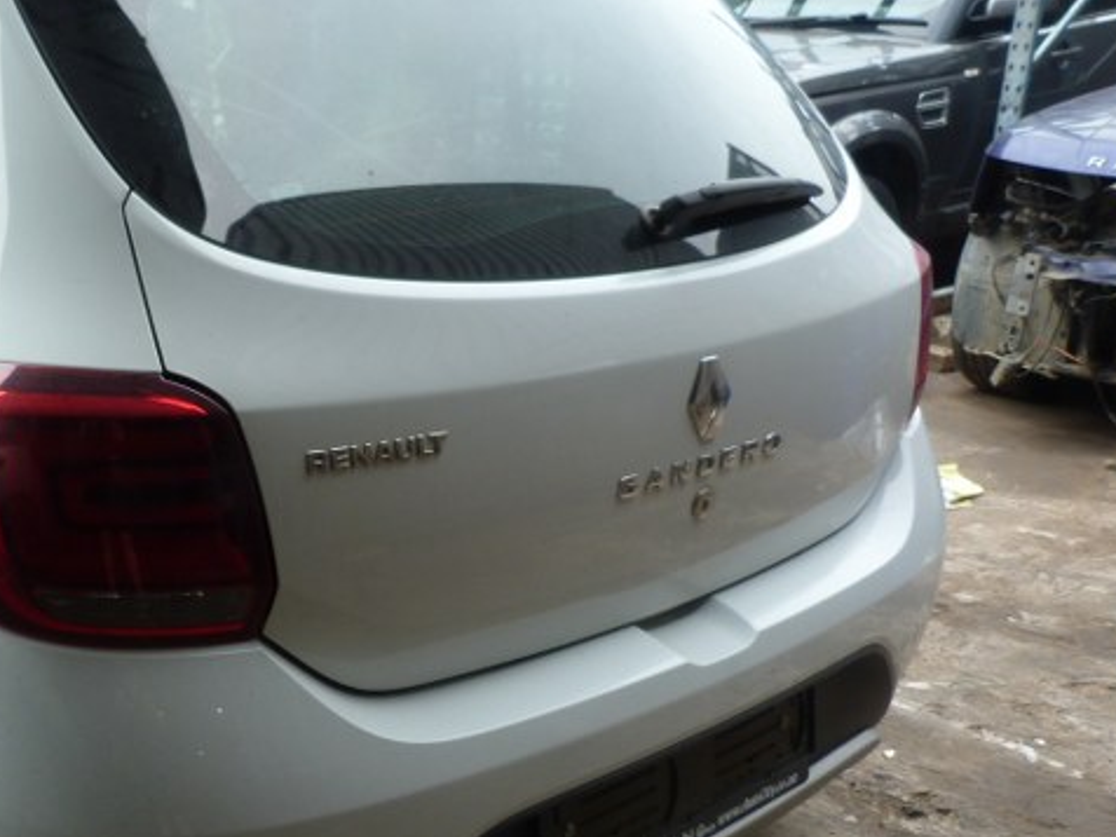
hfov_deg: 43.0
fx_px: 1354
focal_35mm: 42
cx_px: 246
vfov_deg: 34.2
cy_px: 506
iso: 80
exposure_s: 1/80
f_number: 2.8
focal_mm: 4.5
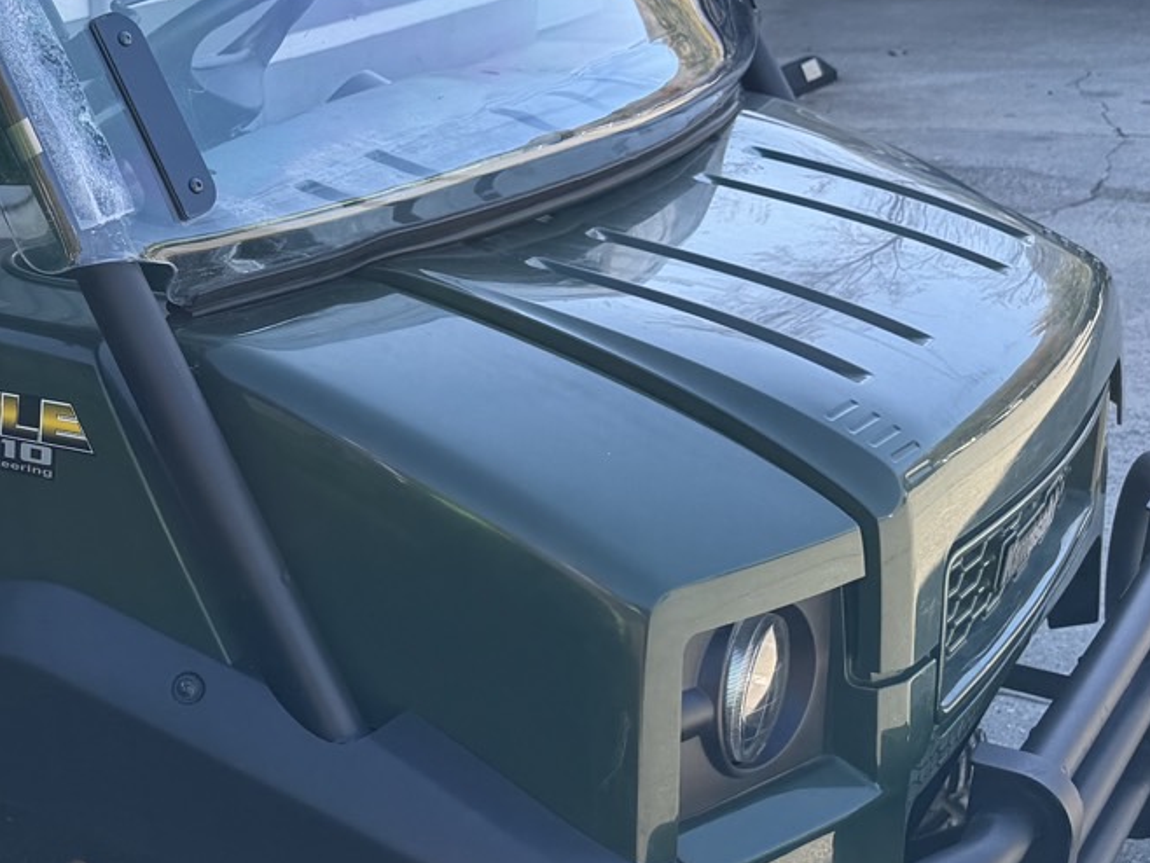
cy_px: 393
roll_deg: +3.5
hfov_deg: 25.4
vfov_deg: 21.0
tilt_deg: -14.1
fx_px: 2326
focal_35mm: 70
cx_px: -171
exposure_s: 1/702
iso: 80
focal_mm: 6.76
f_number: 1.78
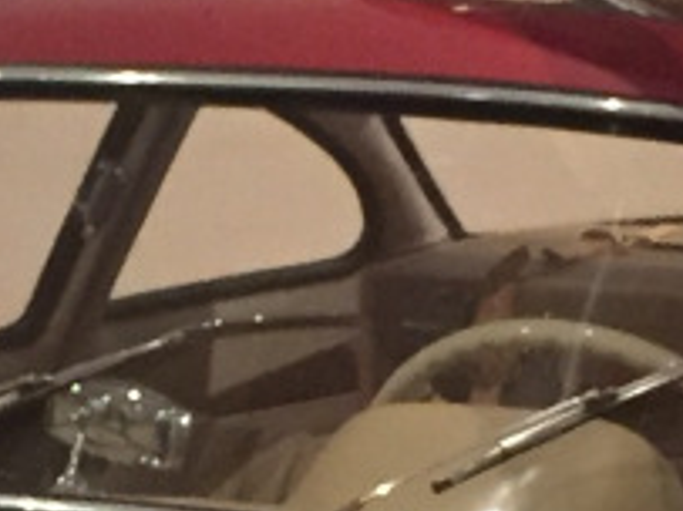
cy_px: 837
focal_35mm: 229
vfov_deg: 6.4
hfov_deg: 8.6
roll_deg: +1.2
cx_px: -17
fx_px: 4516
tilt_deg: -12.9
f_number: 2.2
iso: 250
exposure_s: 1/17
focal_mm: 4.15
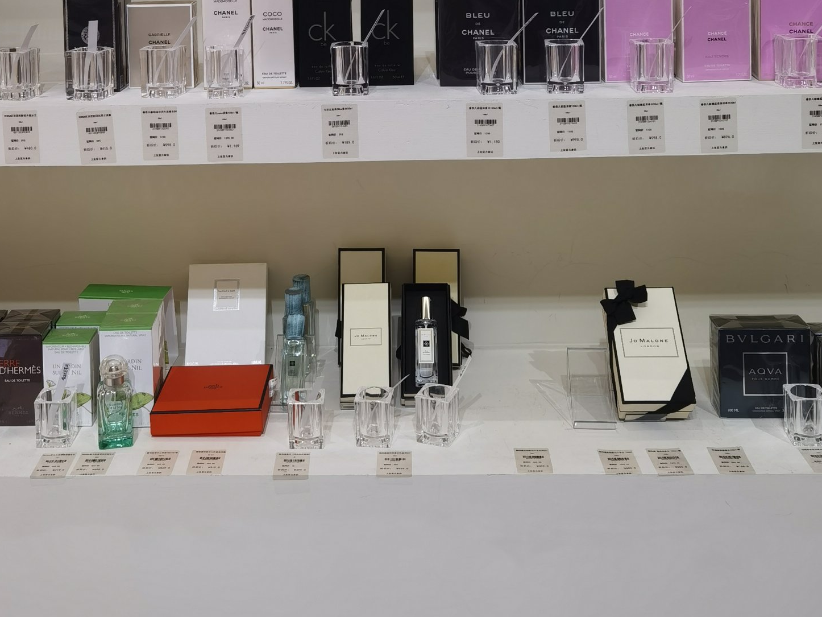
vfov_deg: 26.5
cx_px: 348
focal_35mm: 51
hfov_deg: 37.4
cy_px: -44
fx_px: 1211
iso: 50
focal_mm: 6.71
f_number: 1.9
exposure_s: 1/435
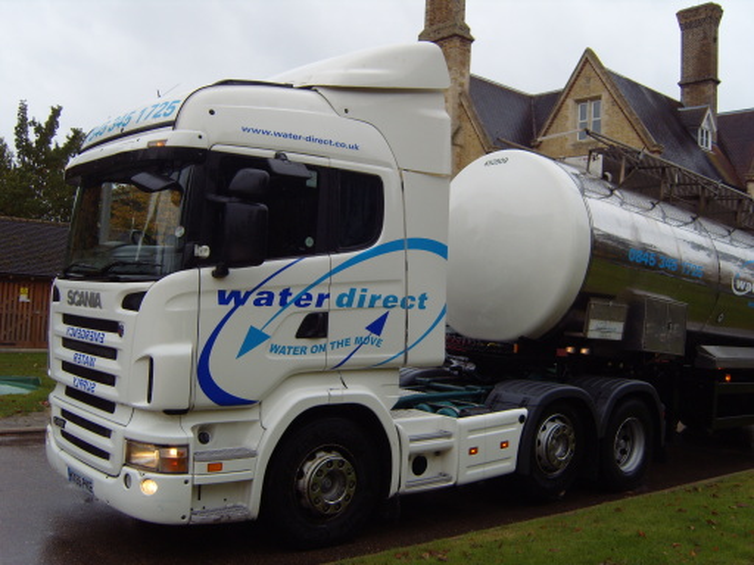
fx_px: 762
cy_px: 282
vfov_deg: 40.7
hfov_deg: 52.6
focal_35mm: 35
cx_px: 377
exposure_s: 1/250
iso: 80
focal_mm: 7.4
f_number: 2.8
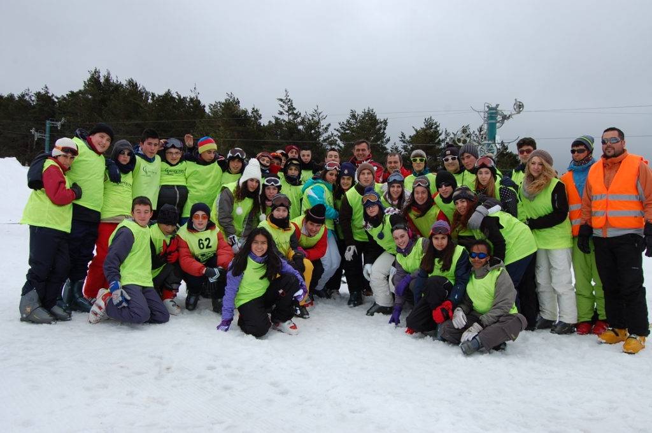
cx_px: 326
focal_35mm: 30
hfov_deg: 62.0
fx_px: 542
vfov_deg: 43.5
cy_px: 216
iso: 200
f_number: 8
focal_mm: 20
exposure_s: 1/250
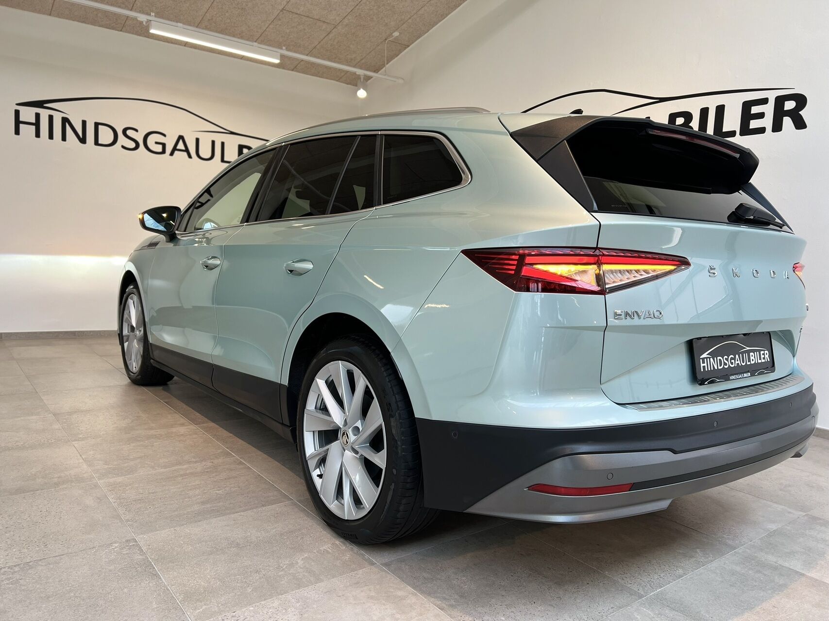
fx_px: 623
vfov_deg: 53.1
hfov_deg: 67.3
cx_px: 414
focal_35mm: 26
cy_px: 310
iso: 32
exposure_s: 1/100
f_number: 1.5
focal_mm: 5.7
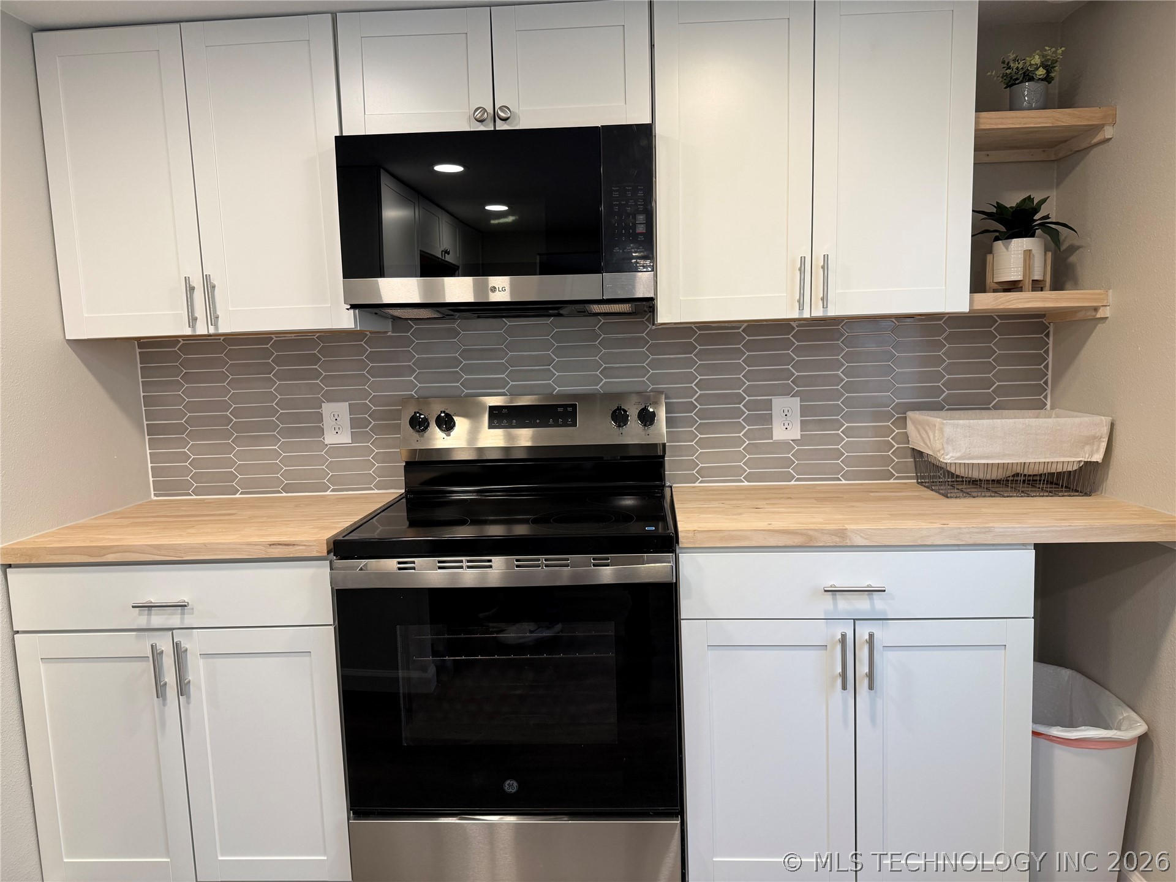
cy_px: 441
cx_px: 588
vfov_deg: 56.8
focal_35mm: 24
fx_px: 815
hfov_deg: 71.6
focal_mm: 6.76
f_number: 1.78
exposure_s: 1/120
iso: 160
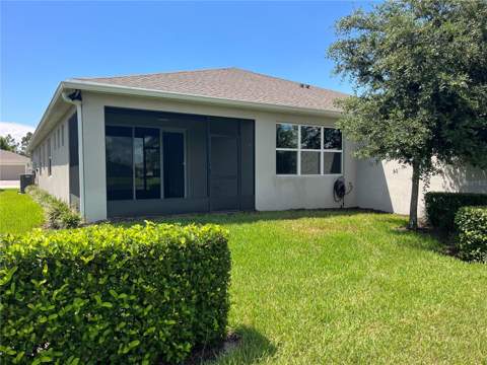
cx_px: 244
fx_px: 366
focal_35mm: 26
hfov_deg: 67.3
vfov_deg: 53.1
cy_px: 182
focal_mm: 5.1
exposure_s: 1/1748
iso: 50
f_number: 1.6
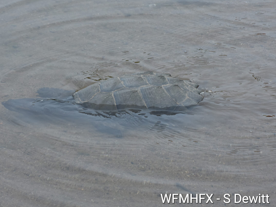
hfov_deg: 10.5
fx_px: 1507
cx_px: 123
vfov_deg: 7.9
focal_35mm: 189
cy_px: 104
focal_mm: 116
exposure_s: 1/400
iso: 500
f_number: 11
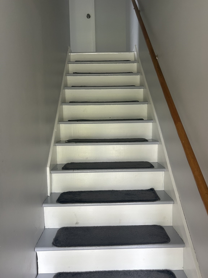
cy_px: 139
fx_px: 208
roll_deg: +0.0
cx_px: 104
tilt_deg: -4.4
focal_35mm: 26
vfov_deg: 67.3
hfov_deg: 53.1
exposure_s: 1/121
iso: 125
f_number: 1.5
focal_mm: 5.7
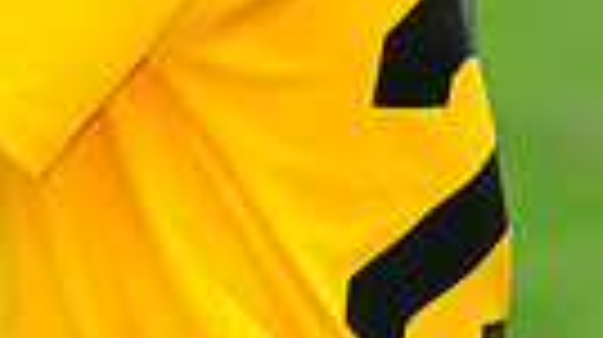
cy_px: -433
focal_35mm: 840
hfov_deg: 2.6
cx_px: 140
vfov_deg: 1.4
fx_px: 13415
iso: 400
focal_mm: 185
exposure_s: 1/400
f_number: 5.6
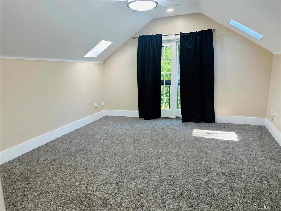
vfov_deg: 56.8
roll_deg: +1.8
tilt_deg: -12.1
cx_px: 140
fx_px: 195
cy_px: 106
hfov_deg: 71.6
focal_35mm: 24
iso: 200
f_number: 1.78
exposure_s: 1/121
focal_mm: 6.86
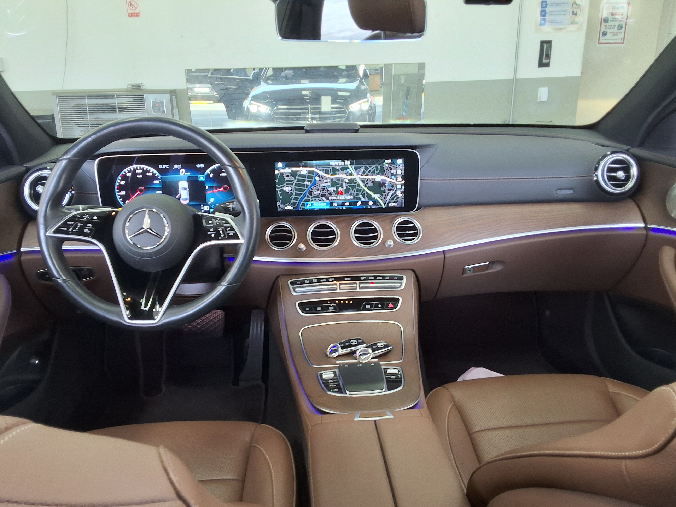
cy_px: 254
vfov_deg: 49.7
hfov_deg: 63.4
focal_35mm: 28
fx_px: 547
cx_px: 338
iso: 80
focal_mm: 2.91
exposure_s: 1/40
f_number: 1.9
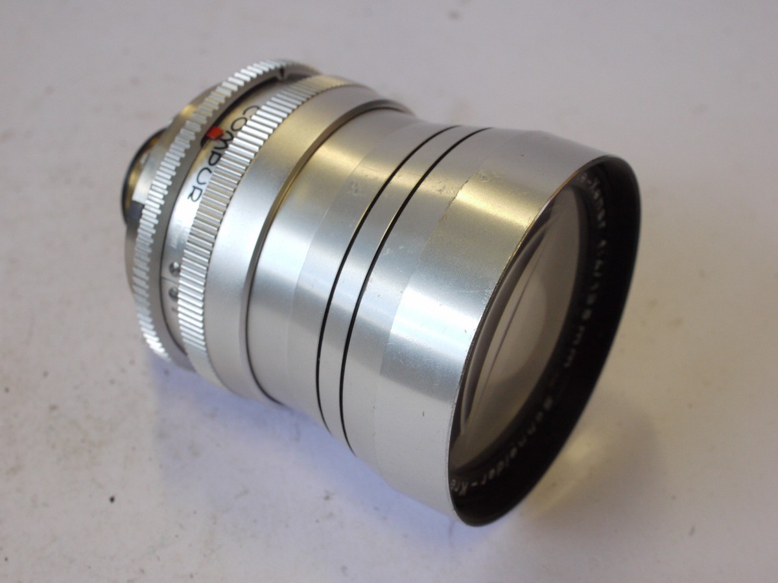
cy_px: 292
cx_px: 389
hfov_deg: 32.2
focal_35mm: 60
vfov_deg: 24.4
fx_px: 1349
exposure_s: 1/125
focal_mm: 30
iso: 800
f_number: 9
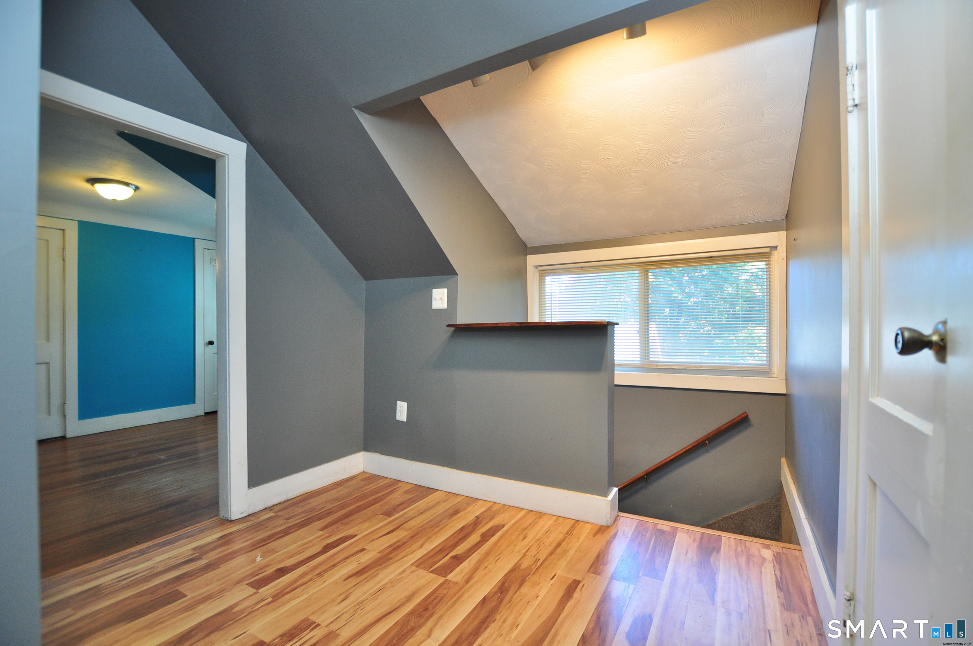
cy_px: 323
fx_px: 405
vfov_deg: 77.2
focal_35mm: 15
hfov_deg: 100.5
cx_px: 486
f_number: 3.5
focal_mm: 10
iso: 500
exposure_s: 1/50
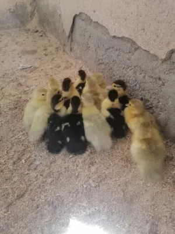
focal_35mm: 27
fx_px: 182
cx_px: 88
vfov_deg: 65.3
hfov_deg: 51.4
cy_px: 117
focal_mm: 5.3
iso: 320
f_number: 1.8
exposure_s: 1/100
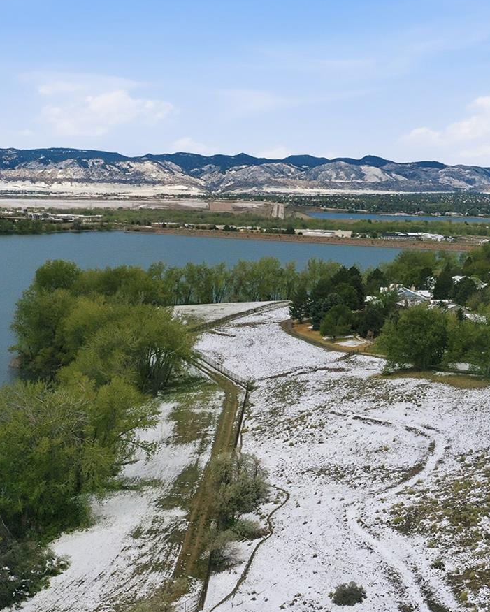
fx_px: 870
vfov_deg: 38.7
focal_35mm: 48
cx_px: 309
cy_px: 340
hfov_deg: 31.3
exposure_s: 1/1250
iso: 100
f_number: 7.1
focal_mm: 10.3
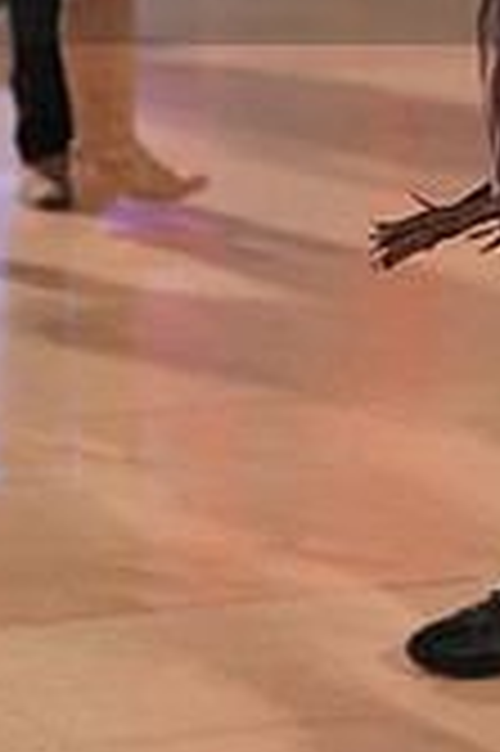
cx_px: 592
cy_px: -104
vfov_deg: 8.4
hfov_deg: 5.6
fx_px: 5073
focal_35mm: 243
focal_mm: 70
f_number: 3.2
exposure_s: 1/400
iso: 3200
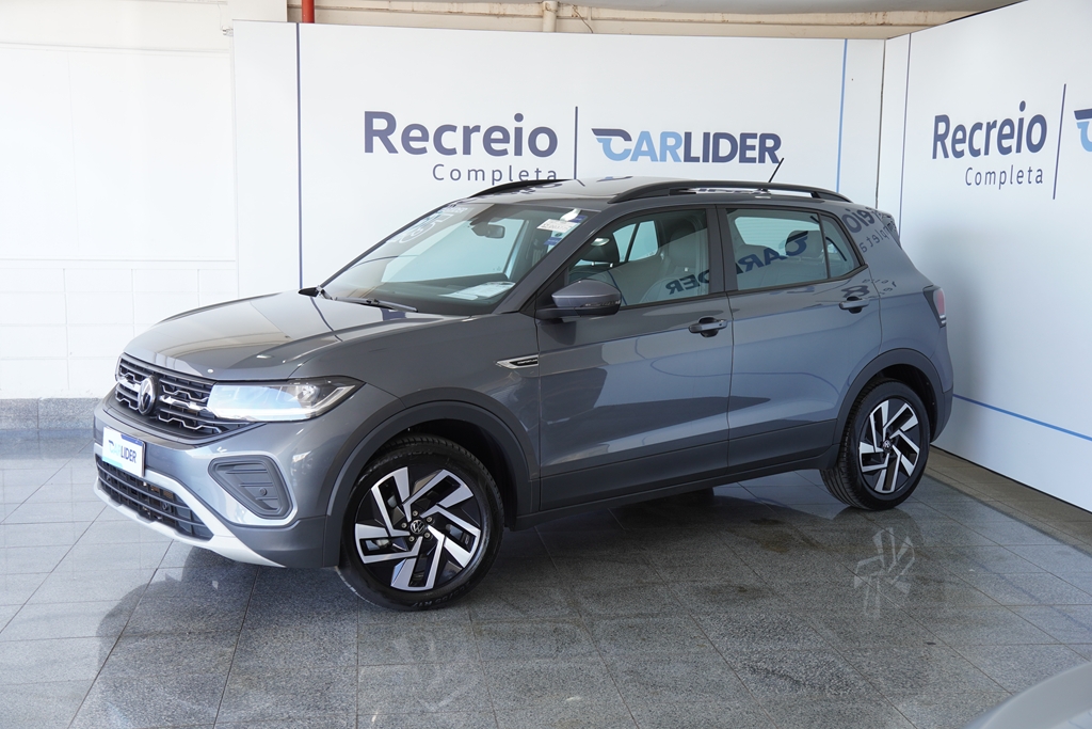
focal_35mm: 40
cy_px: 364
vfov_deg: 33.0
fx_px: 1229
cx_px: 546
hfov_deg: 47.9
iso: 160
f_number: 4
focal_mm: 27
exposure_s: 1/60
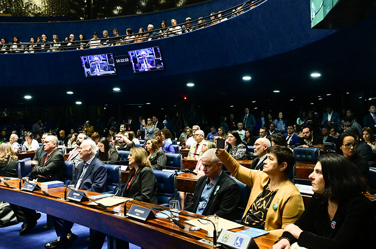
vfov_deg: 36.7
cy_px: 124
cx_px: 188
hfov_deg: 53.2
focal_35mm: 36
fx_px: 375
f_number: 5.6
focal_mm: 24
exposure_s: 1/100
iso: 4000
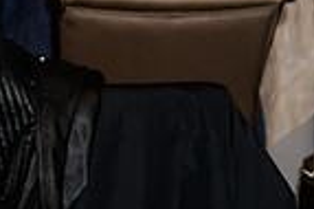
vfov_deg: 6.6
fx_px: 1769
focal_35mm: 203
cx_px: -123
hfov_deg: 9.9
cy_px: -201
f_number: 3.2
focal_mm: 50
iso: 1600
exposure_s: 1/125
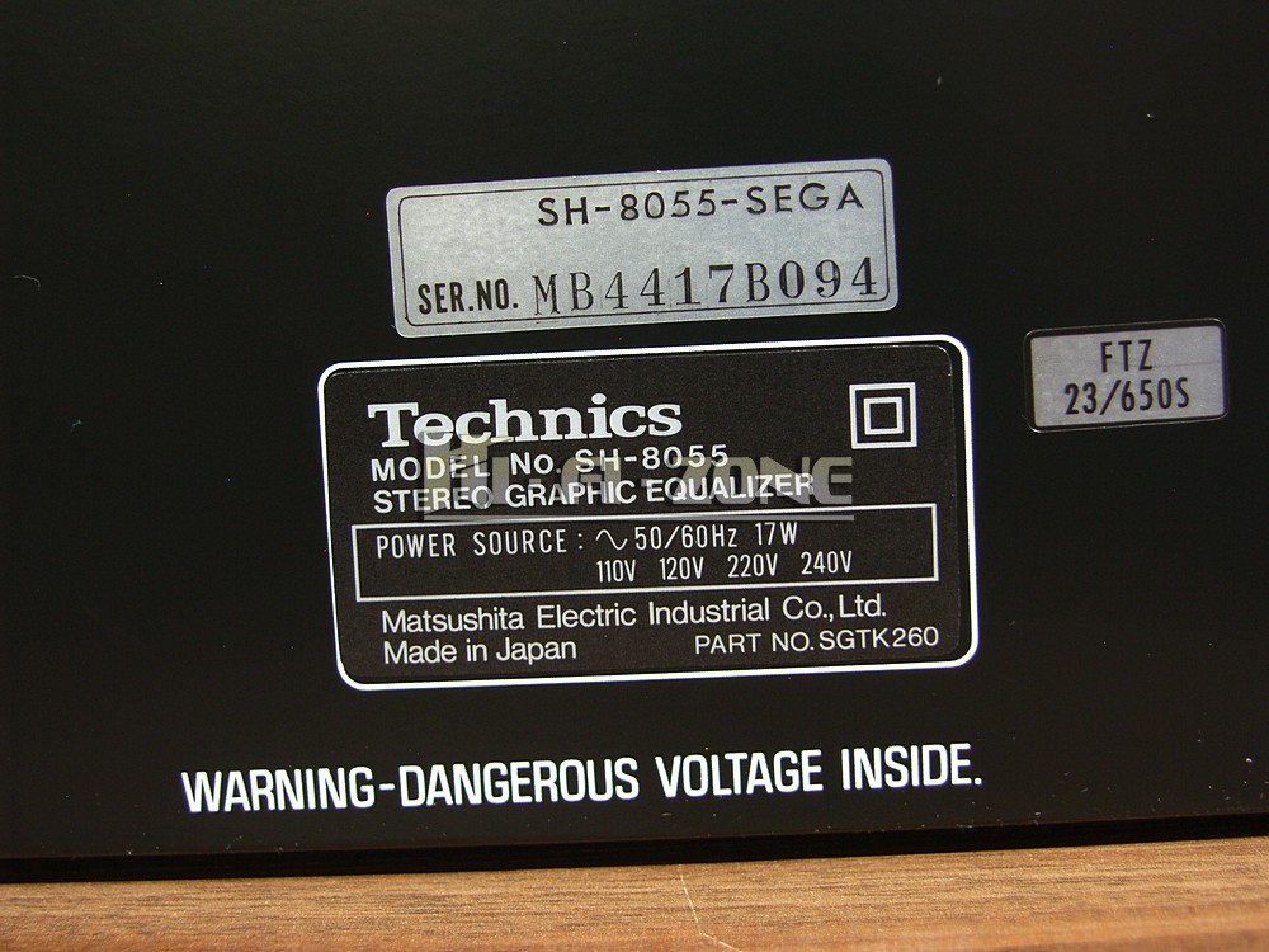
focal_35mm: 65
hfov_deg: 29.8
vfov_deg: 22.6
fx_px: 2383
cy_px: 476
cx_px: 634
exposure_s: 1/60
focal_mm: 16.7
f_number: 2.8
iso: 50
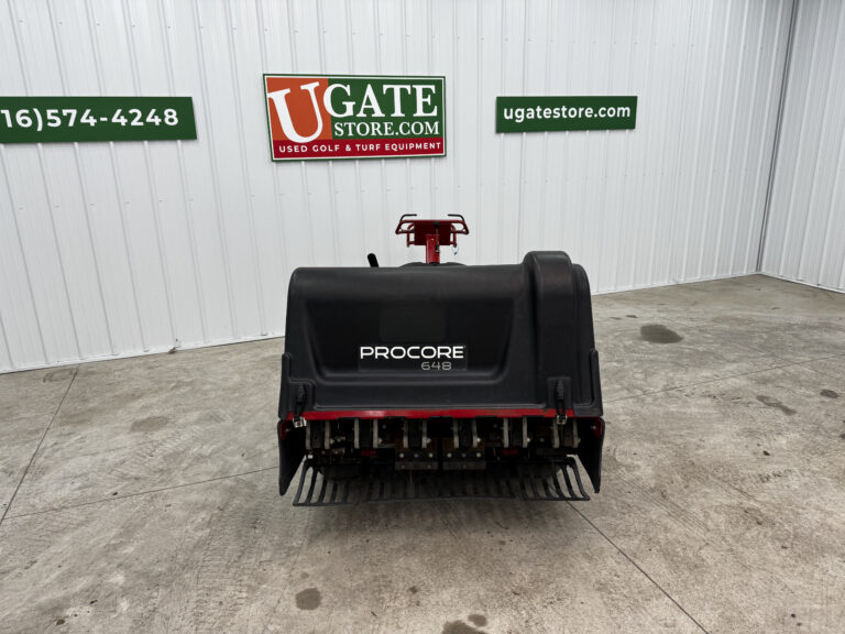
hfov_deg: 71.6
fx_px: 586
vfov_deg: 56.8
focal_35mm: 24
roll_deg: +0.8
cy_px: 317
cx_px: 422
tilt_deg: -17.8
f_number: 1.78
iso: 64
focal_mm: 6.76
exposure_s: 1/120
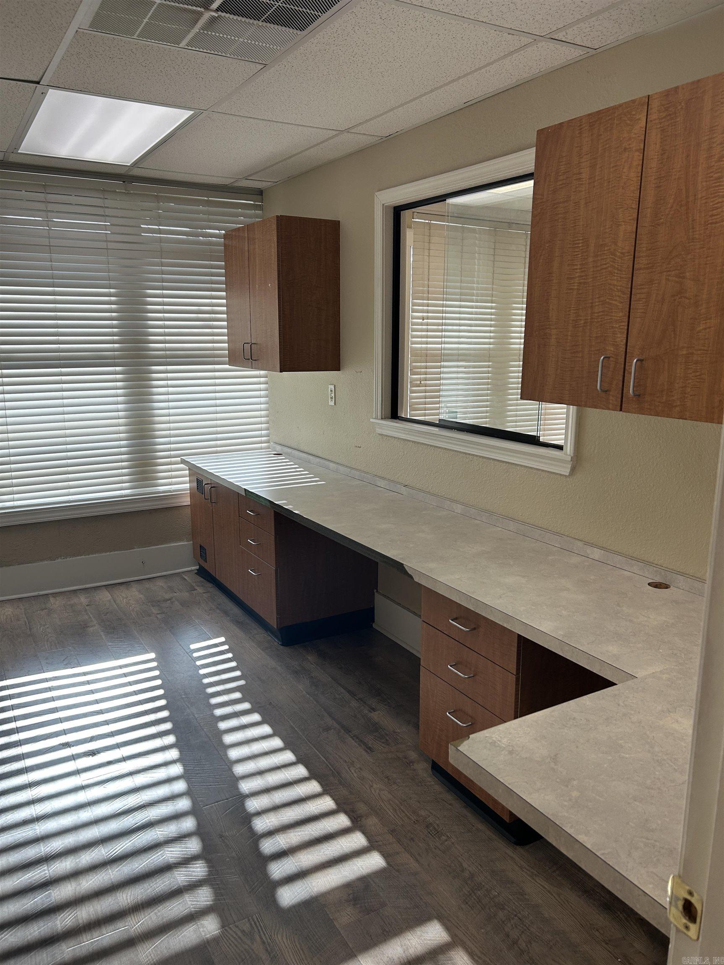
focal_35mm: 26
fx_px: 725
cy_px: 482
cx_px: 362
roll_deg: +0.4
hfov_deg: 53.1
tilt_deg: -13.0
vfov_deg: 67.3
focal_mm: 5.7
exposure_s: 1/450
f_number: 1.5
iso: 50
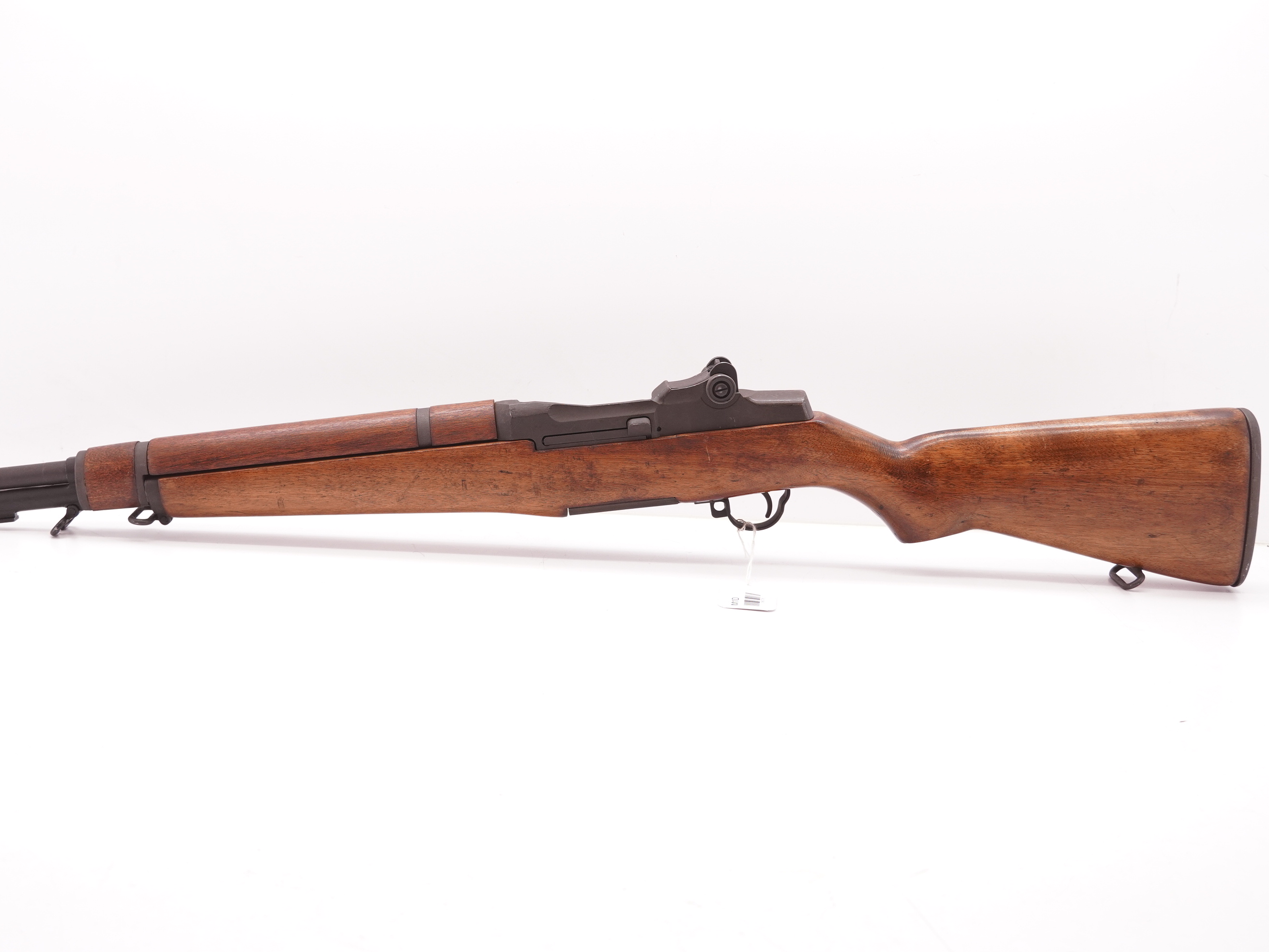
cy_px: 469
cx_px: 553
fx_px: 1576
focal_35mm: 43
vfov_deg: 33.6
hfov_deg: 43.8
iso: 800
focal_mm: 26
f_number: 5.6
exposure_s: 1/125
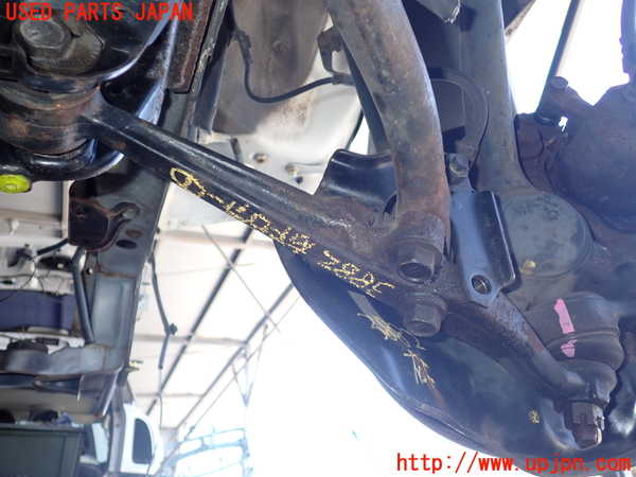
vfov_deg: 46.8
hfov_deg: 60.0
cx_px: 318
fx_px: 551
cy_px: 238
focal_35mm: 30
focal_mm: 5.4
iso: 100
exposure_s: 1/125
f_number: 2.3
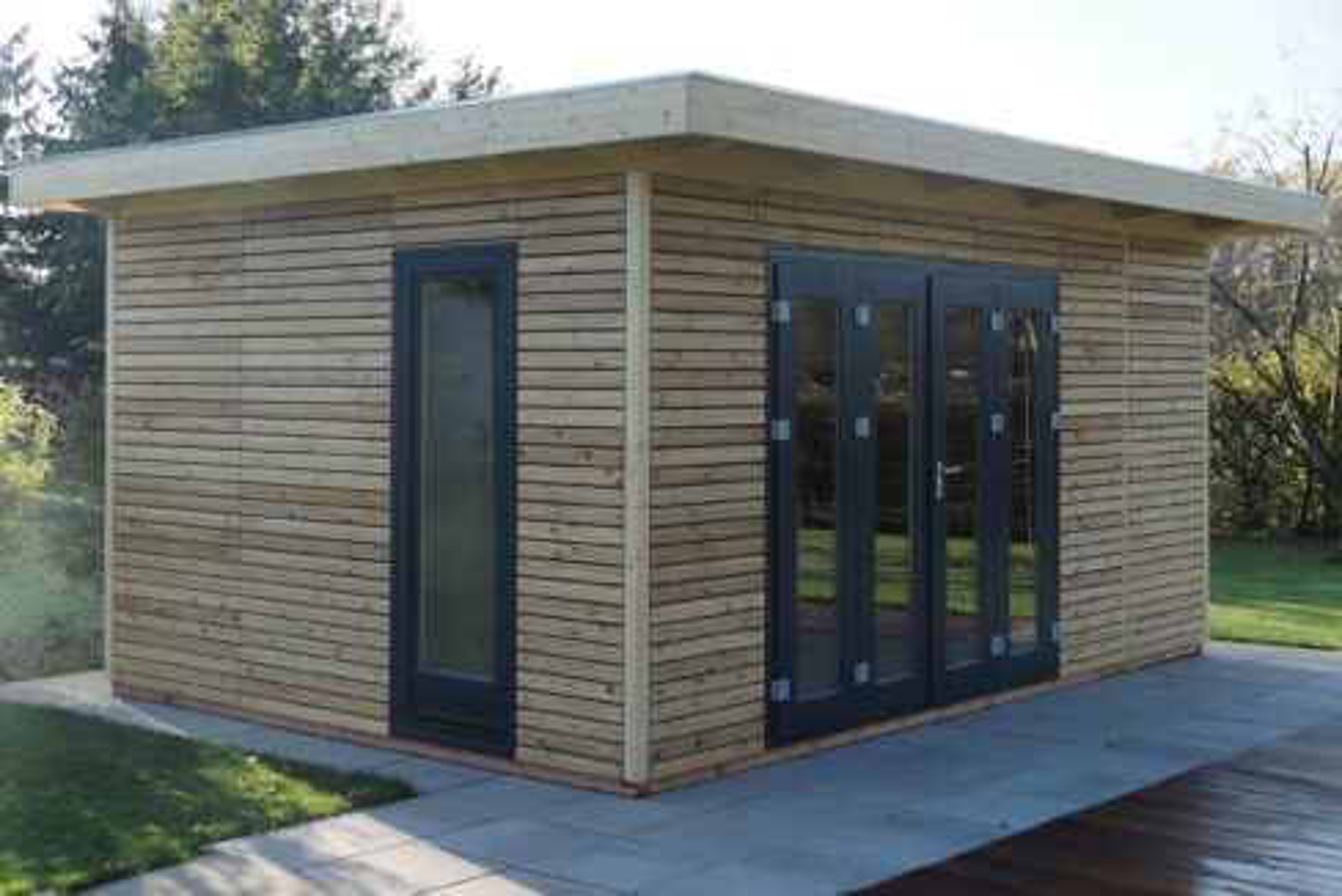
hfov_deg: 43.6
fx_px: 1678
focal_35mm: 45
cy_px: 448
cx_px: 671
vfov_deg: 29.9
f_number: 5.6
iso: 100
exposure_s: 1/250
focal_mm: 30
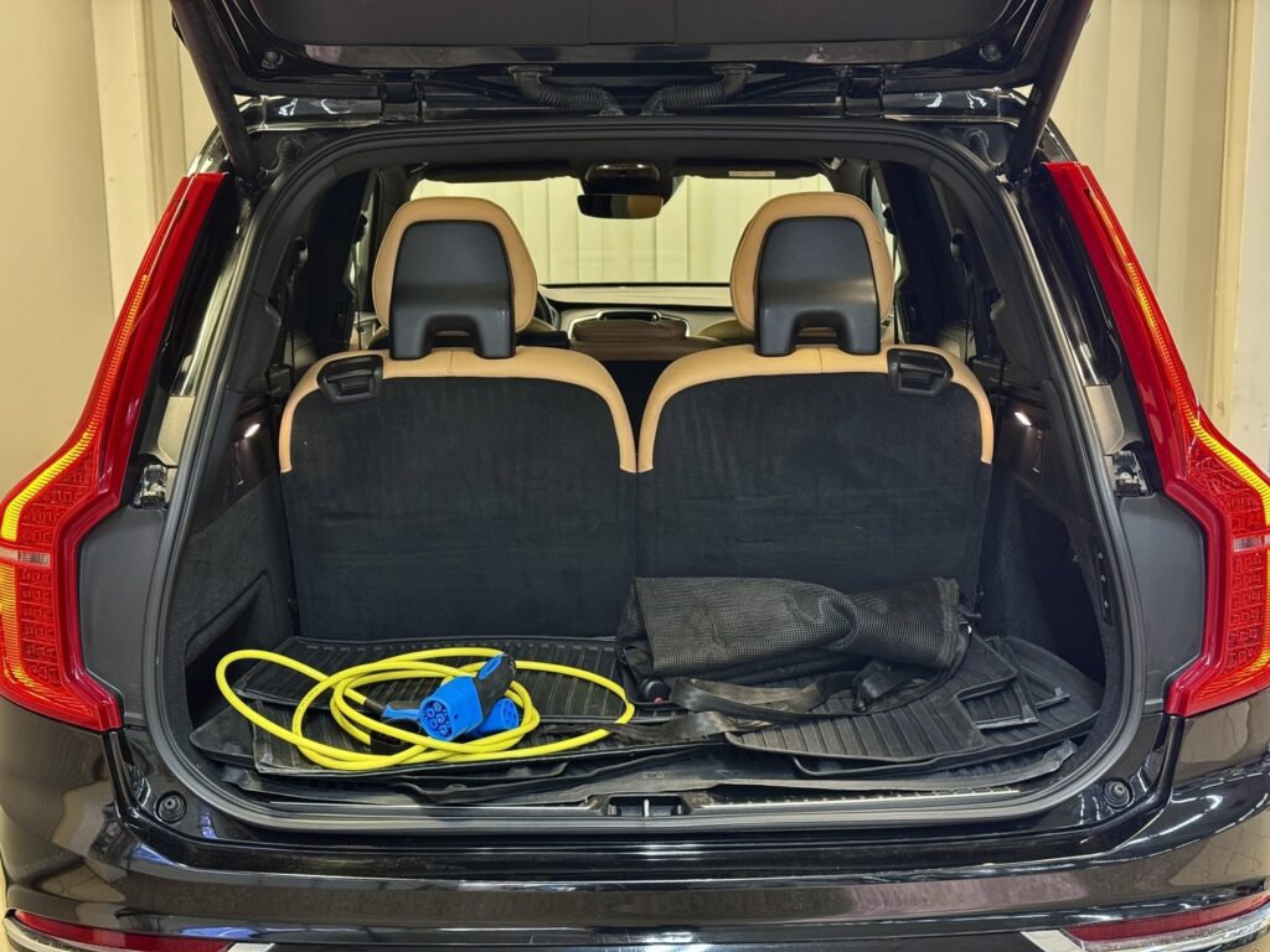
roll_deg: +0.6
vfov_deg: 30.3
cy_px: 476
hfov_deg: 39.7
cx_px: 635
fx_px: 1761
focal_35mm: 48
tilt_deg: -10.0
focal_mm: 6.76
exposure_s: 1/33
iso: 320
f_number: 1.78
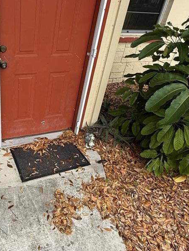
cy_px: 109
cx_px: 36
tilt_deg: -29.1
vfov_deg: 63.2
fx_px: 204
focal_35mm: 28
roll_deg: -5.2
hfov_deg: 46.9
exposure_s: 1/564
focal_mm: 2.22
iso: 50
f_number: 2.2
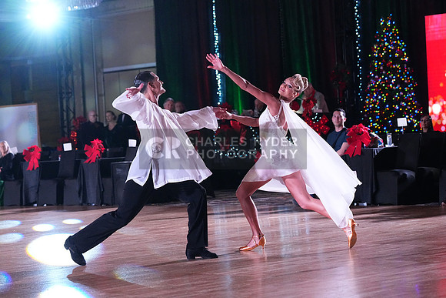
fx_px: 1227
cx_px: 223
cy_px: 149
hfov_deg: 20.6
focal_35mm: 99
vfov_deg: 13.8
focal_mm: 99
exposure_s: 1/400
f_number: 5
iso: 8000
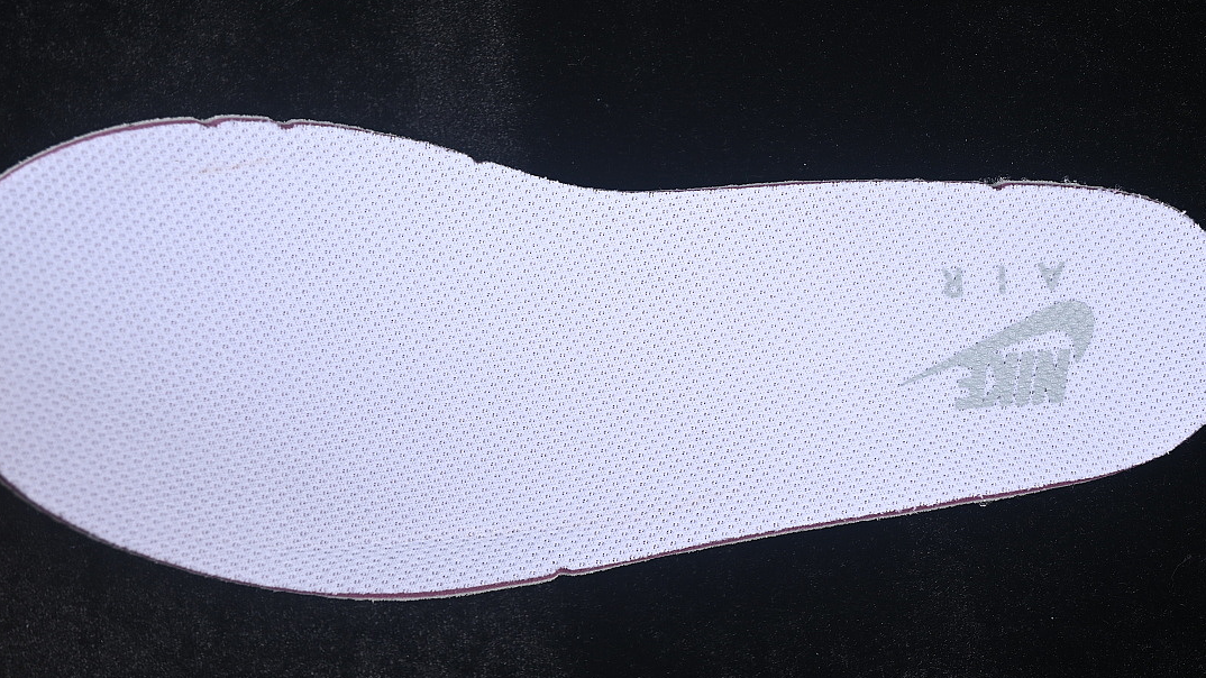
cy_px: 369
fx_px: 2526
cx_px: 603
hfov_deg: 26.9
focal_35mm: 79
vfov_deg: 15.3
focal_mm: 50
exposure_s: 1/60
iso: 160
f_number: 7.1
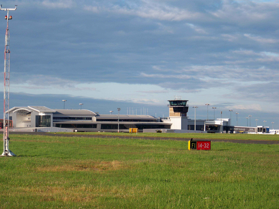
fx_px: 999
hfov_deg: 15.9
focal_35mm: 124
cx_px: 140
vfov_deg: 12.0
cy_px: 104
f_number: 3.2
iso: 64
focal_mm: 21.1
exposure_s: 1/640
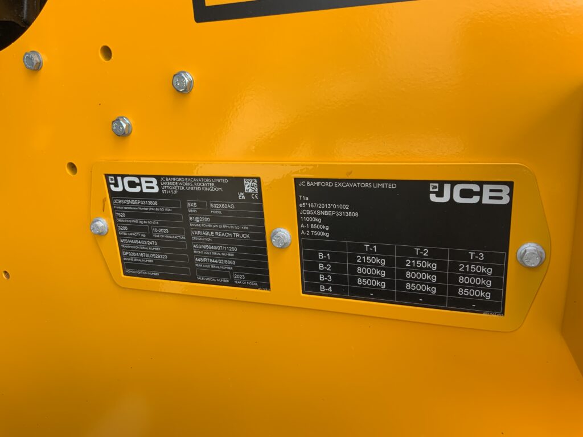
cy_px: 218
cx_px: 292
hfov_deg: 61.7
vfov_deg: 48.2
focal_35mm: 29
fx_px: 488
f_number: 1.8
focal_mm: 3
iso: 16
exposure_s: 1/122
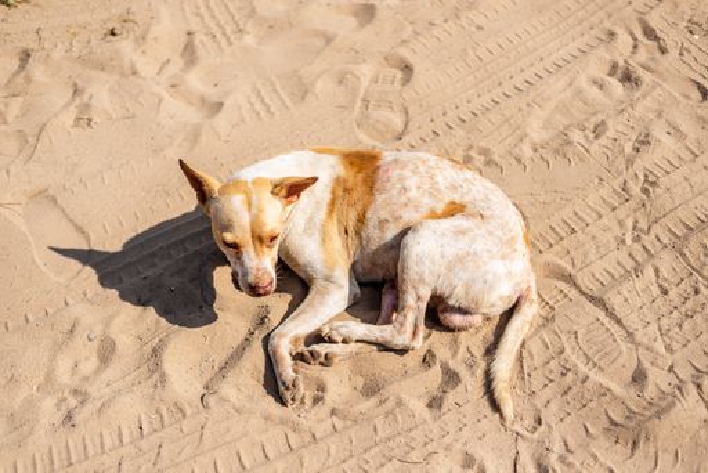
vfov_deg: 27.0
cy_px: 236
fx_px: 984
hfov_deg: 39.6
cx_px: 354
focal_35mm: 50
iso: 100
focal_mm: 50
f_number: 1.8
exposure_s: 1/3200
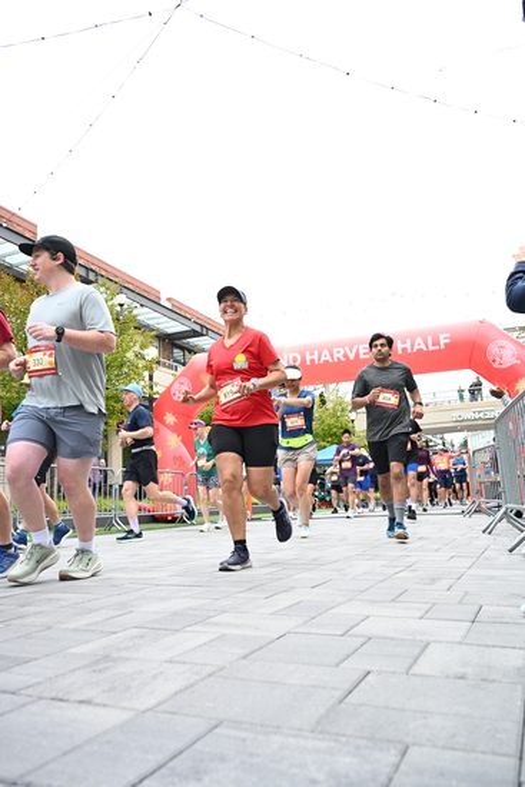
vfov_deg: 63.6
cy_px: 394
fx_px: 634
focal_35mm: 29
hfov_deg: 45.0
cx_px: 262
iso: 2000
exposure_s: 1/640
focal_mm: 29
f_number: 4
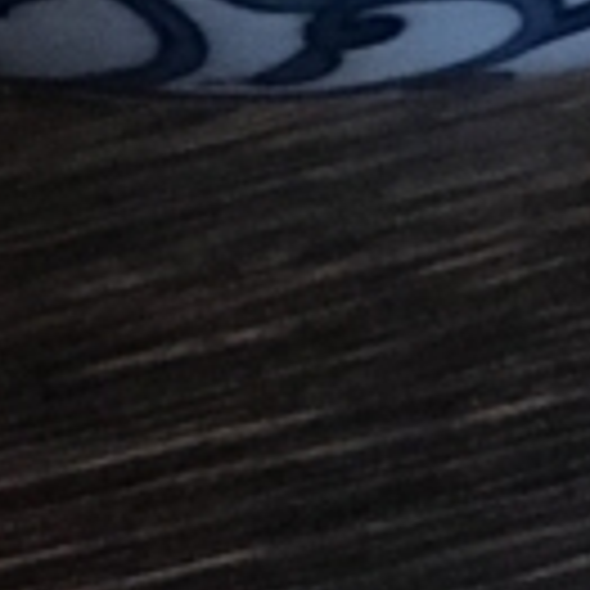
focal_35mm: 394
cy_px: -784
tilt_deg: -44.2
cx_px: -703
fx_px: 7598
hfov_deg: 4.4
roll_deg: -2.3
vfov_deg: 4.4
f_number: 2.8
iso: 200
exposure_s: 1/50
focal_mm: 6.6
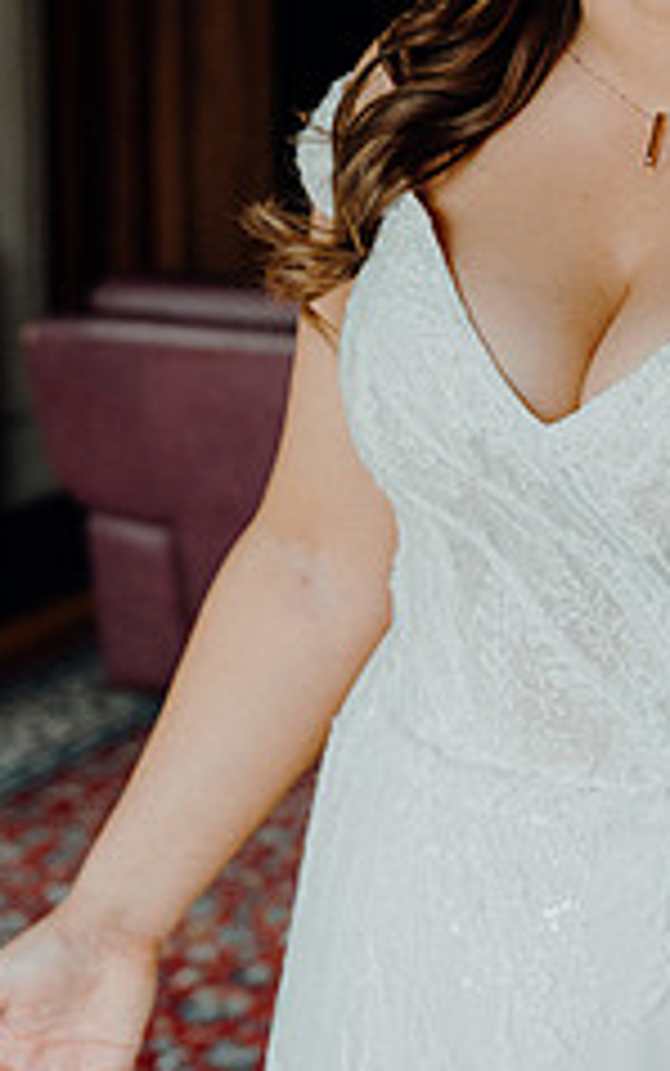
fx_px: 2247
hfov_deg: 16.7
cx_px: 616
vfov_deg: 26.1
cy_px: 144
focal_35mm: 77
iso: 640
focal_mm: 40
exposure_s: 1/200
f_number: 3.5
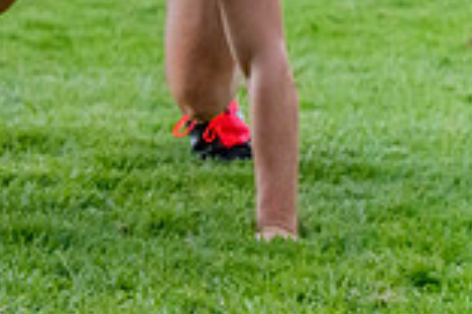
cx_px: -367
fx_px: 7696
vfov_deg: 2.3
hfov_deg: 3.5
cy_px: -41
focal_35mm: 587
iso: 8000
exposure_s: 1/1600
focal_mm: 150
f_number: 5
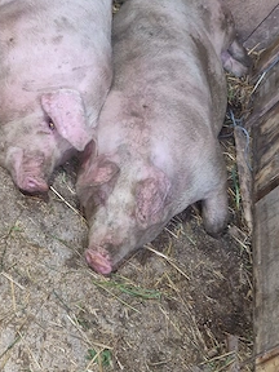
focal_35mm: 32
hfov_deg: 43.5
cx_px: 92
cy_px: 116
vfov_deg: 55.3
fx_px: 344
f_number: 1.8
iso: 640
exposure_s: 1/100
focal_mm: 5.4
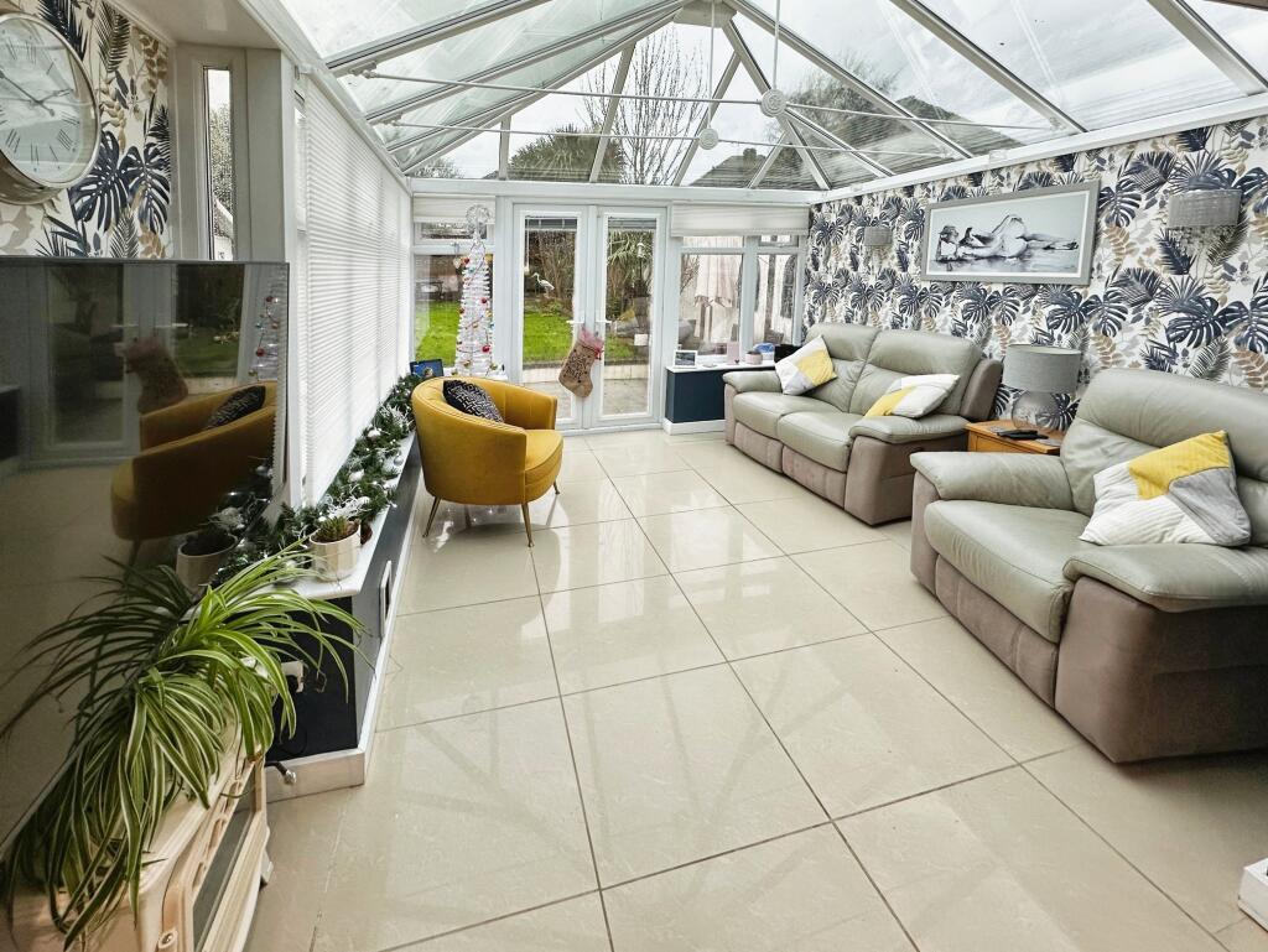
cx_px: 634
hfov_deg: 102.0
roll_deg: +0.3
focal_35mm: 14
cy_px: 476
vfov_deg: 85.7
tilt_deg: -12.4
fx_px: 513
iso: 125
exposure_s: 1/100
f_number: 2.2
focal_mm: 2.22
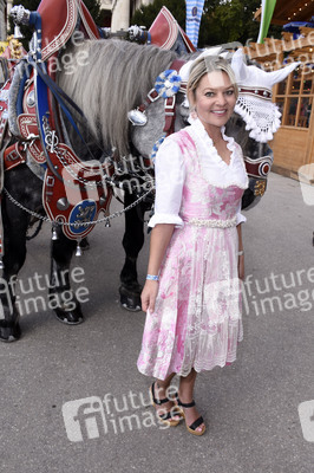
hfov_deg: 47.9
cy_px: 236
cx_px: 157
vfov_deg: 67.4
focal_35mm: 27
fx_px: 354
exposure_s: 1/160
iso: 250
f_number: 9
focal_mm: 18
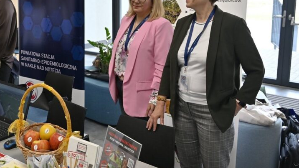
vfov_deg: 25.8
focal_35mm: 46
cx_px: 95
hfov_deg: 44.0
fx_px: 363
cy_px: 46
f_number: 4.5
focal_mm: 30.5
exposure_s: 1/30
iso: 250
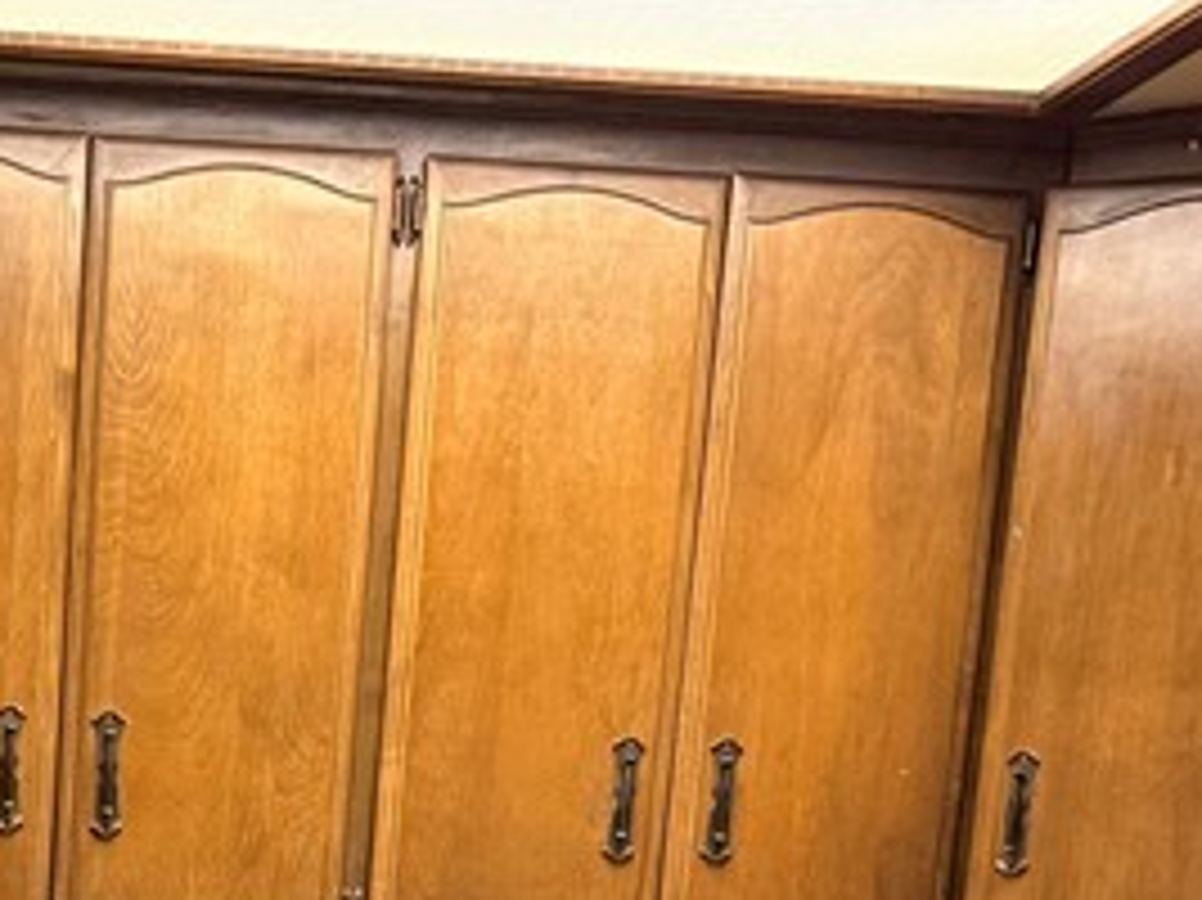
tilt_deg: -14.2
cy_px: 1670
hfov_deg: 20.6
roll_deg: -3.3
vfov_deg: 14.1
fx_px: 3193
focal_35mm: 92
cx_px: -5
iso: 320
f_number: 1.78
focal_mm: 6.76
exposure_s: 1/60
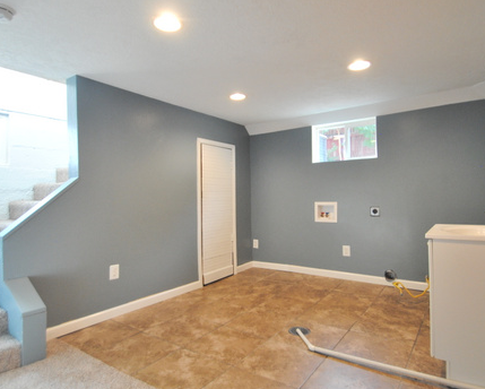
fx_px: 302
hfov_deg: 77.6
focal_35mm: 21
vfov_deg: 65.6
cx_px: 248
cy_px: 202
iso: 400
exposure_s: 1/60
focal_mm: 10
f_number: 3.5
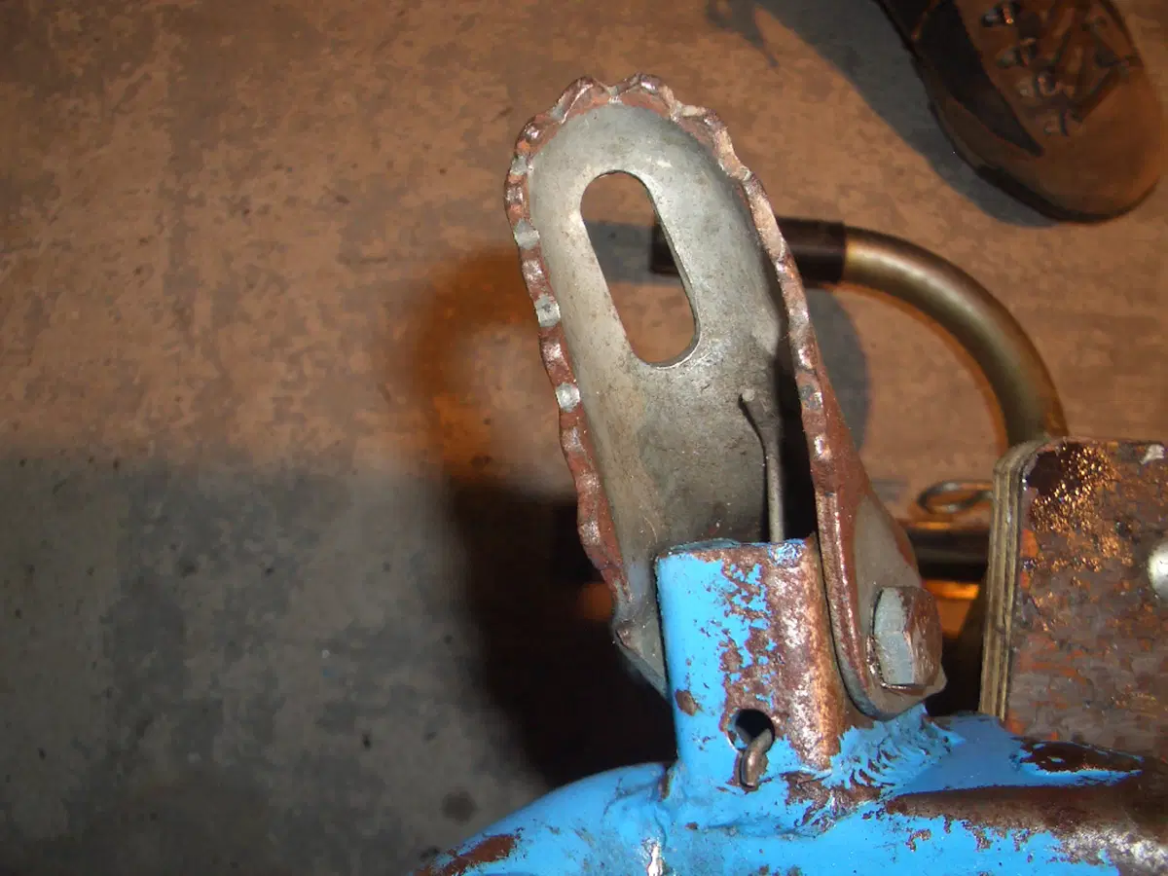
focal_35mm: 35
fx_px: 1181
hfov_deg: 52.6
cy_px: 438
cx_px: 584
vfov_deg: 40.7
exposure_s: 1/40
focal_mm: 5.8
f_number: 4.3
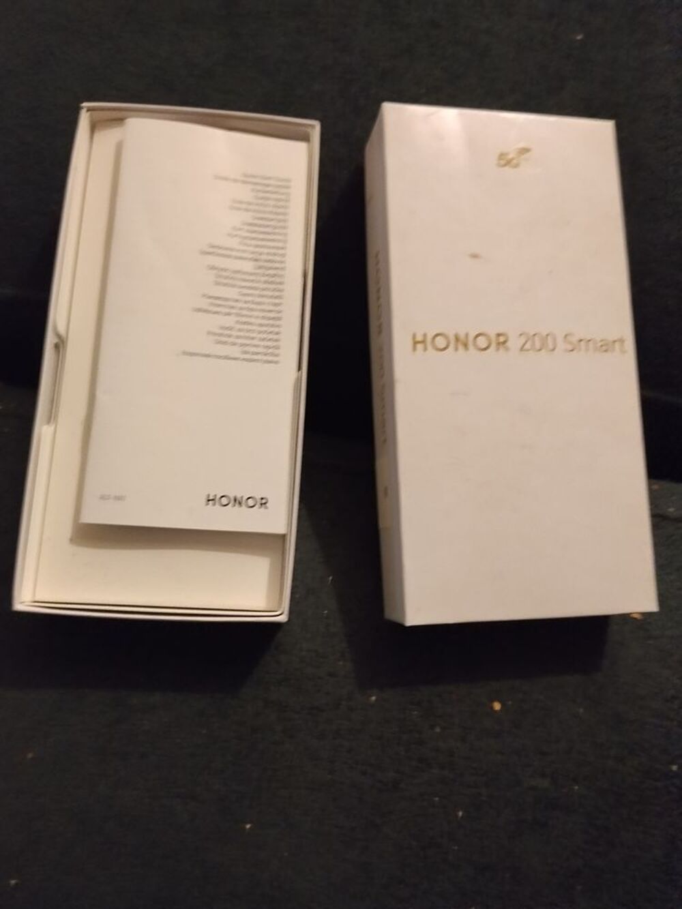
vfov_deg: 61.7
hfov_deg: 48.2
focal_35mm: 29
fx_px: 762
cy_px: 454
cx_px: 341
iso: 1250
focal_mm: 3.96
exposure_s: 1/20
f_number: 1.8
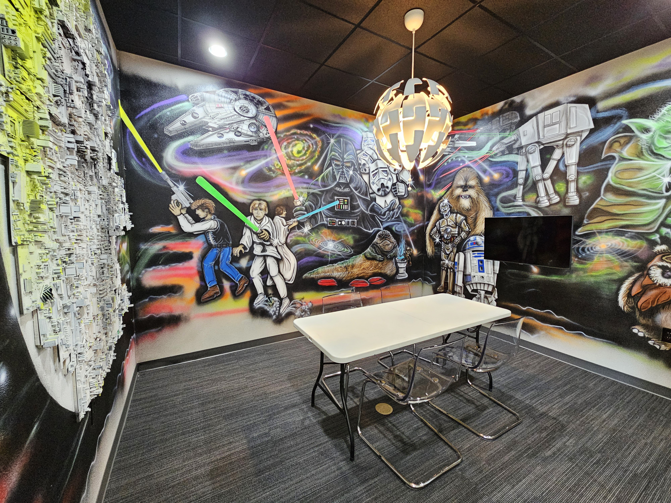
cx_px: 336
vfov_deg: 89.9
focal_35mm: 13
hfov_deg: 106.2
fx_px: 252
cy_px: 252
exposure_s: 1/30
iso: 640
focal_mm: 2.2
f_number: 2.2
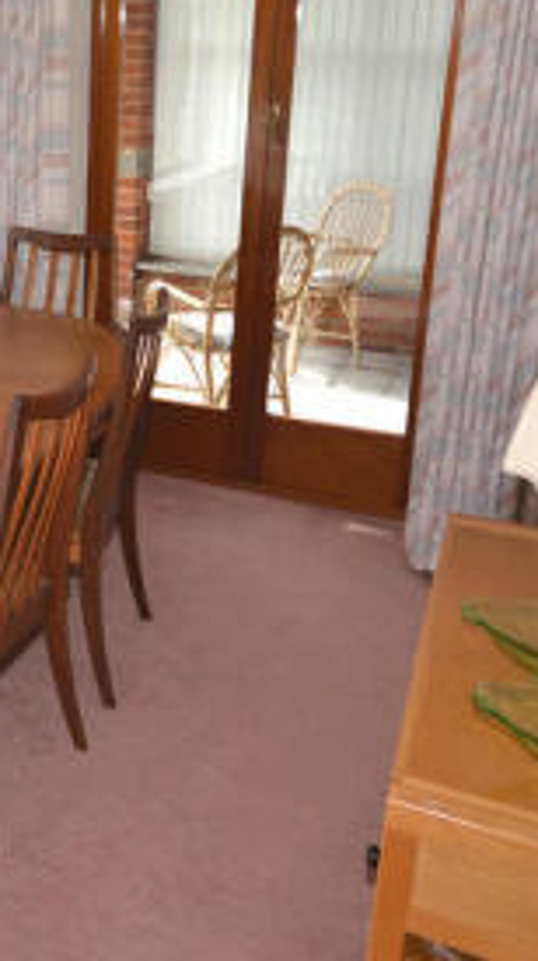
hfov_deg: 27.0
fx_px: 1050
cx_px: -16
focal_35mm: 41
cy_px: 327
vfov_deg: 48.4
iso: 100
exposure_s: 1/80
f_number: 4.5
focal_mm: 11
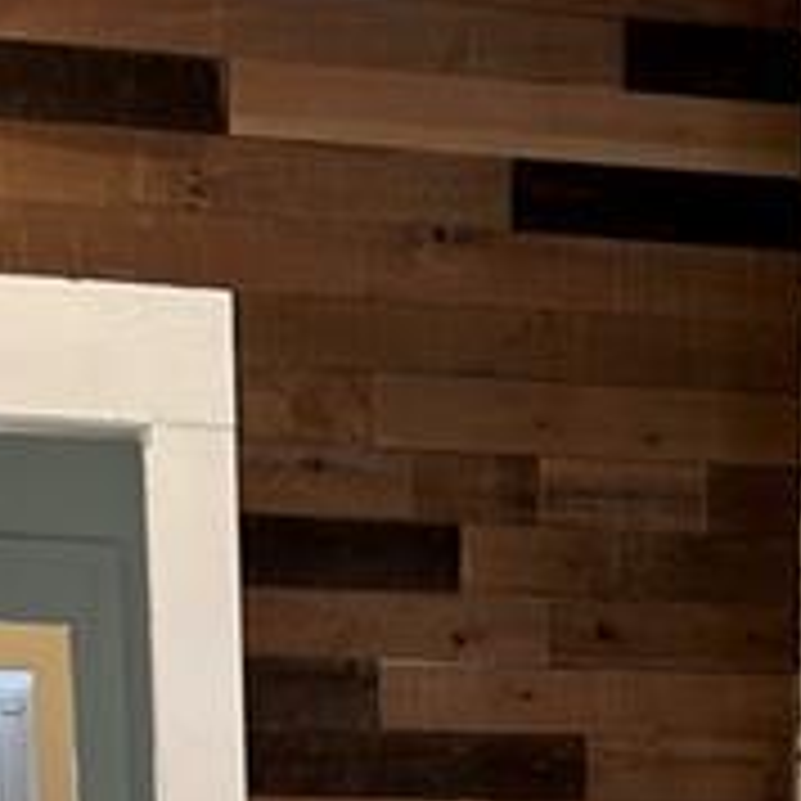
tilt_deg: -11.0
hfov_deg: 17.3
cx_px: 747
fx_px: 2592
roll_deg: -1.5
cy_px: 1323
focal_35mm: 99
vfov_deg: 15.7
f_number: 1.5
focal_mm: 5.7
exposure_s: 1/60
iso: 64
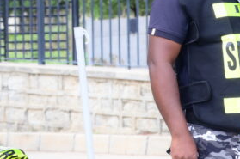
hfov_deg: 16.0
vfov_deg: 10.7
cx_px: 41
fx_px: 844
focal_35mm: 127
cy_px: 0
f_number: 6.3
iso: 320
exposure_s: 1/160
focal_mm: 34.5
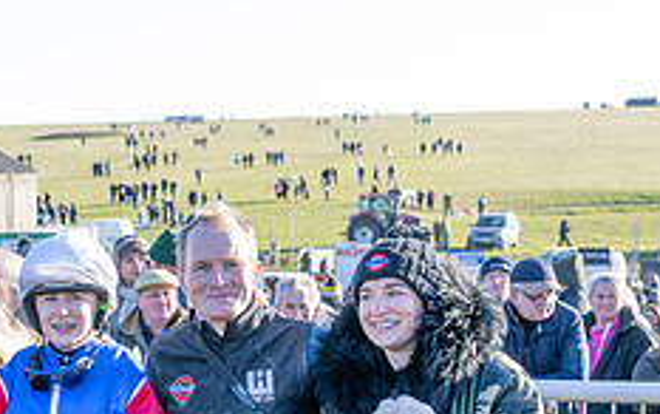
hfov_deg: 17.5
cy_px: 536
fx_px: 2070
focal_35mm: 115
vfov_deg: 11.1
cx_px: -77
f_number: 5
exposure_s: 1/500
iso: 400
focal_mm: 39
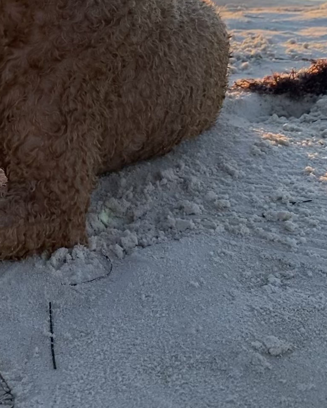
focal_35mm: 53
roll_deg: -0.6
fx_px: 641
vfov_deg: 34.4
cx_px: 50
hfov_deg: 27.8
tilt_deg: -13.3
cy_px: 87
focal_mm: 4.25
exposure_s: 1/1193
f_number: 1.8
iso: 32
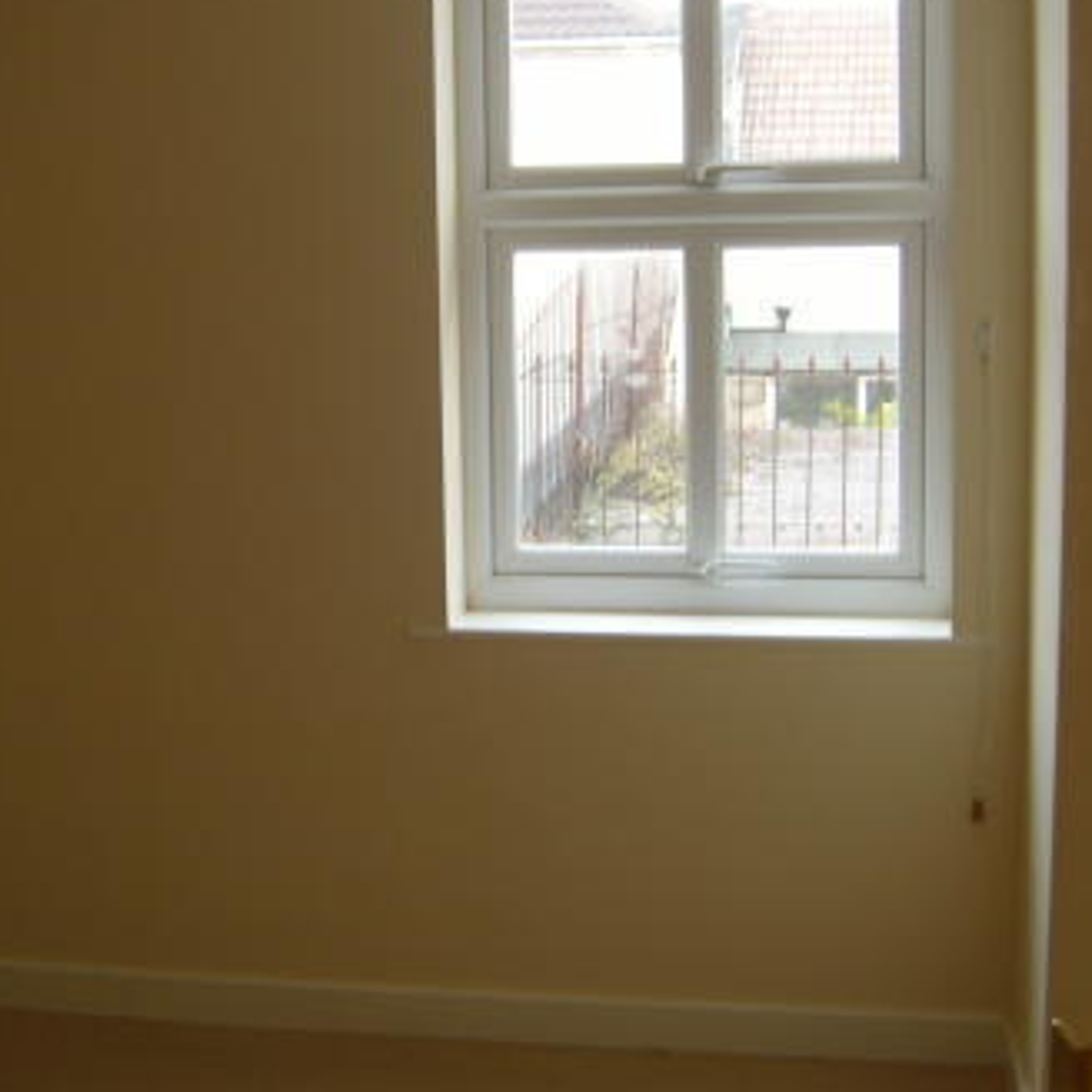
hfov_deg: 32.6
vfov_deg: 32.8
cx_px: 400
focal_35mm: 52
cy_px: 479
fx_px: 1856
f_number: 2.8
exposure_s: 1/30
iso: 111
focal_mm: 7.4
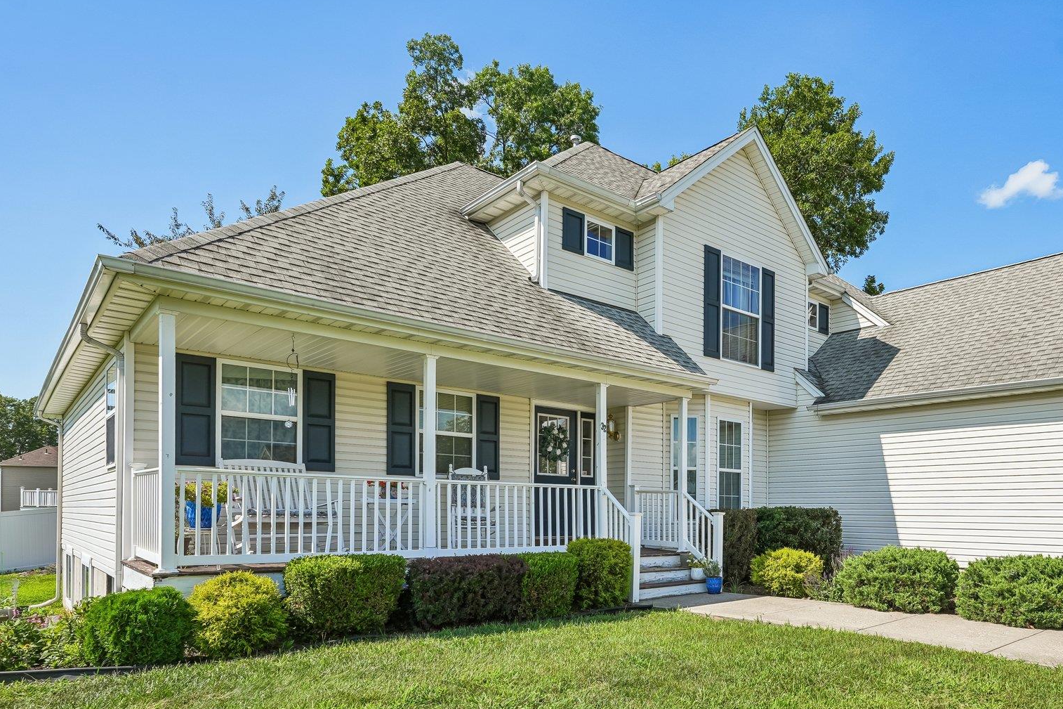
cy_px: 439
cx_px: 649
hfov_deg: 73.5
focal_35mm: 24
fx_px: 699
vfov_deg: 53.2
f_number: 8
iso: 100
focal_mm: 17.5
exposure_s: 1/250
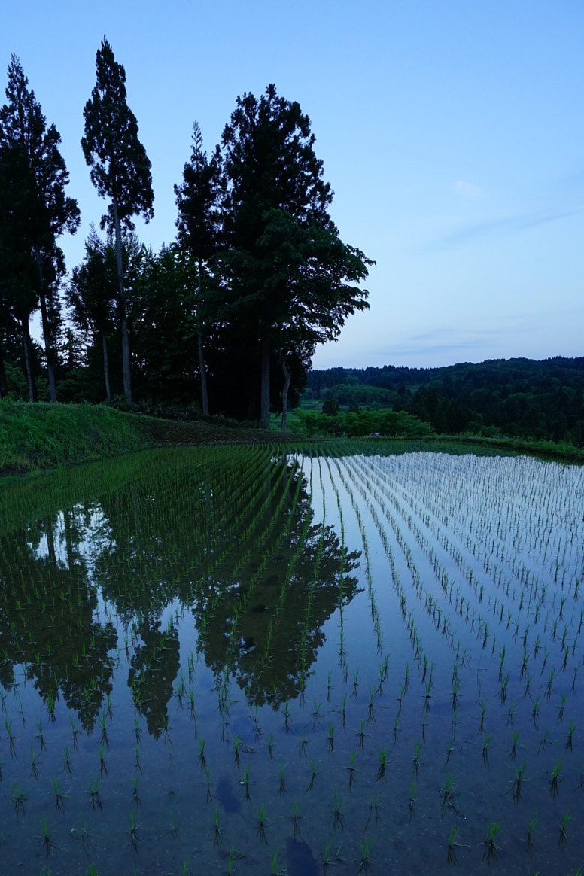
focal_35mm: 22
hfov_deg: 56.2
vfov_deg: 76.2
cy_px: 582
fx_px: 535
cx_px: 202
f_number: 6.3
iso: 500
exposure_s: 1/60
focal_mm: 16
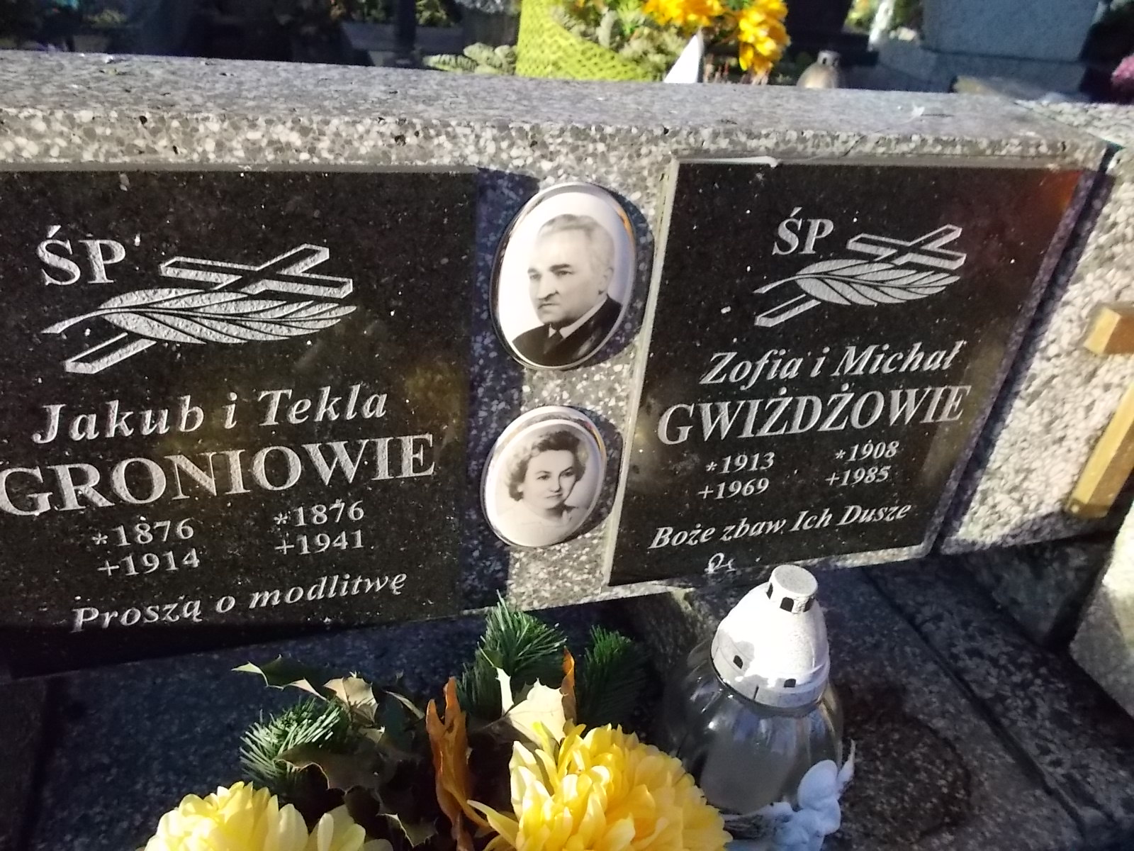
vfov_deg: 53.1
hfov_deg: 67.3
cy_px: 426
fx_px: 852
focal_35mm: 26
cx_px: 567
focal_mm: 4.6
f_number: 8
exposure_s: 1/160
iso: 400
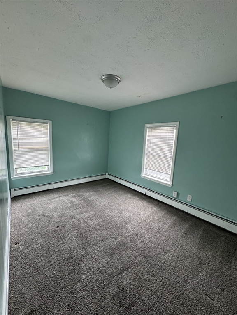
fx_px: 128
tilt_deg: -7.3
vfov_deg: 102.1
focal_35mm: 14
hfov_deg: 85.7
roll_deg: -2.8
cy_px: 158
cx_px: 118
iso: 320
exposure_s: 1/60
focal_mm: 2.22
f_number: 2.2
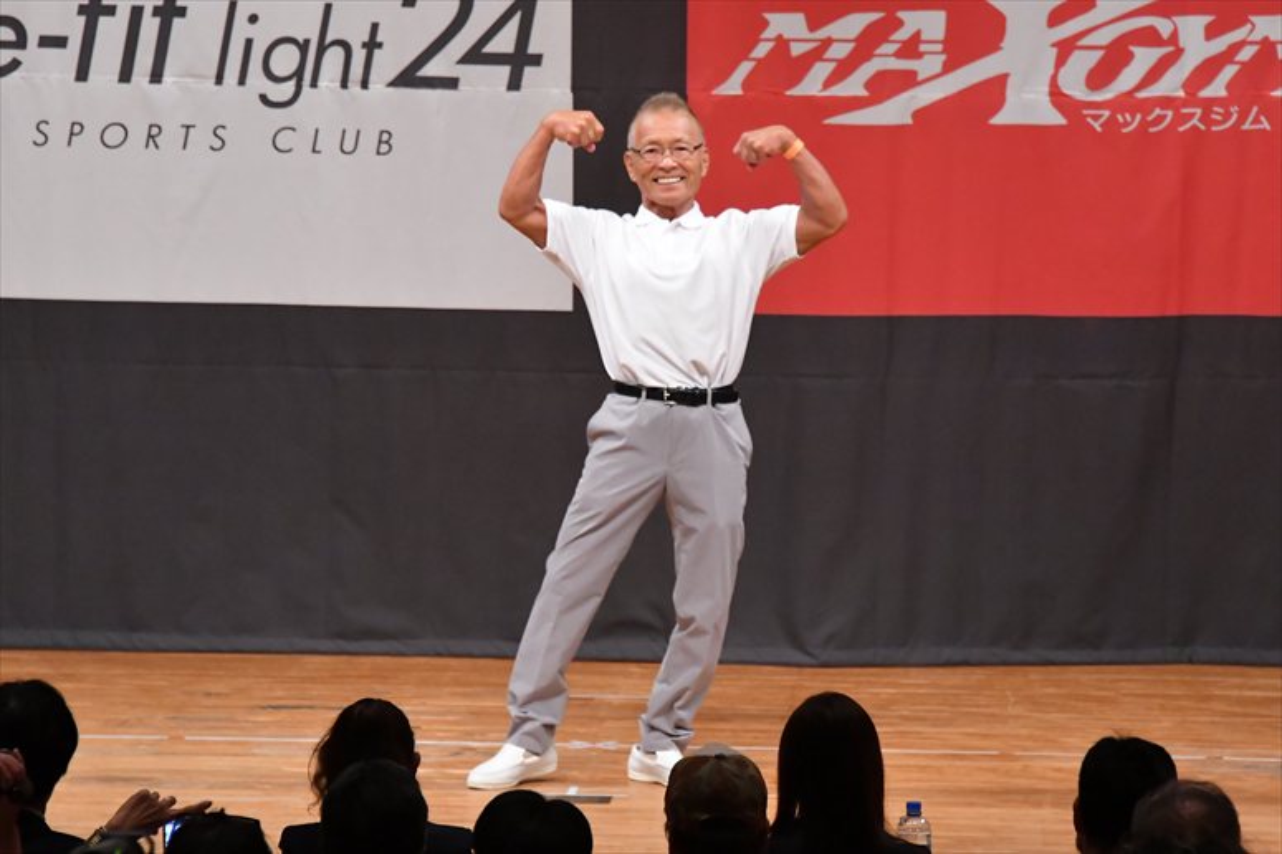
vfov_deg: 5.1
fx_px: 9610
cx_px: 641
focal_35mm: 270
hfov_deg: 7.6
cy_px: 427
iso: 6400
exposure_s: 1/400
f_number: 5.6
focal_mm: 180
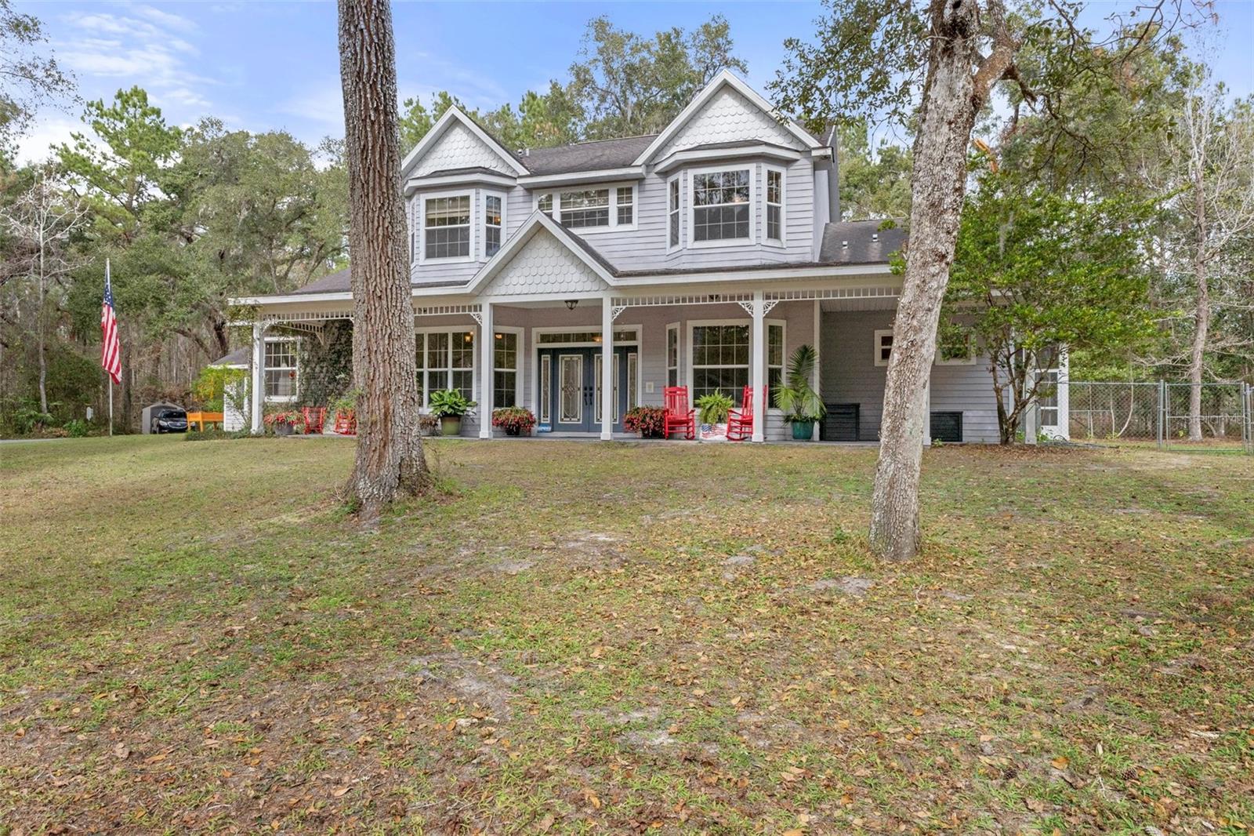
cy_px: 418
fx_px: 731
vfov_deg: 59.5
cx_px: 627
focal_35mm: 21
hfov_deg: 81.2
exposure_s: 1/320
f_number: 8
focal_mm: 14
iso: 320
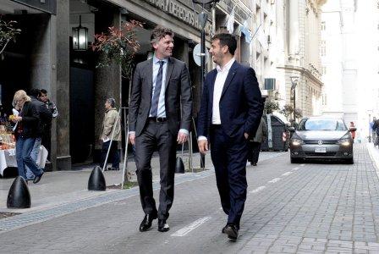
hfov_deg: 46.3
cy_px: 127
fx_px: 443
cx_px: 190
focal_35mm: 42
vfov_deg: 32.0
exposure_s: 1/400
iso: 4000
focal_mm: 42
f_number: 10
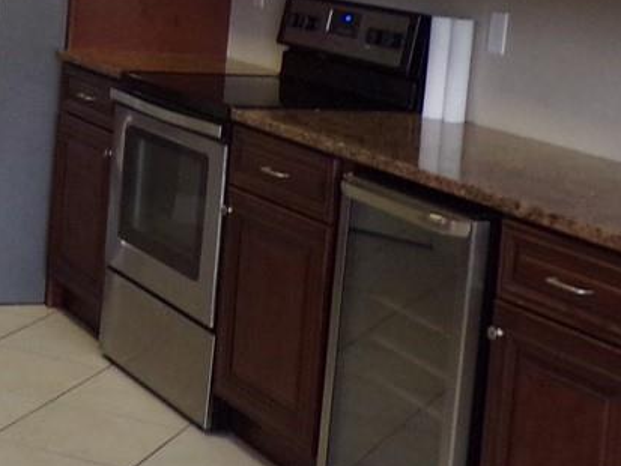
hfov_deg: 20.3
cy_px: -9
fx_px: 1669
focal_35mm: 93
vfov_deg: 15.6
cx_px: -27
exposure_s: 1/34
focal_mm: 4.3
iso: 200
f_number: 3
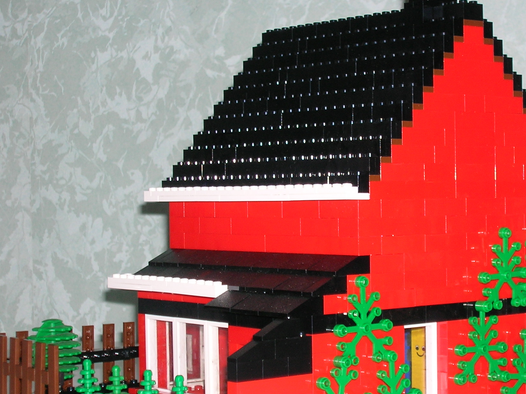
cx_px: 339
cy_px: 219
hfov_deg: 21.3
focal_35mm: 92
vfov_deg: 16.0
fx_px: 1397
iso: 50
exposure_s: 1/60.1
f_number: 3.8
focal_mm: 11
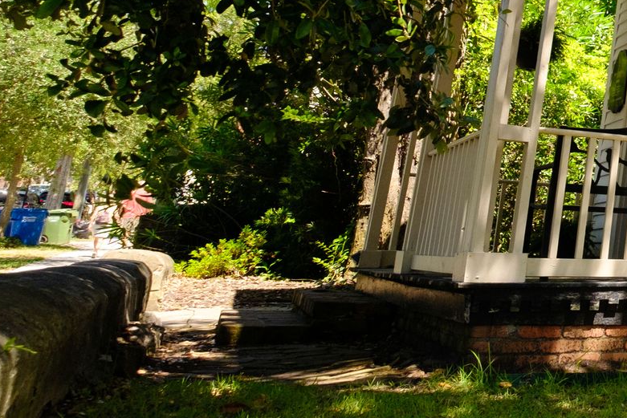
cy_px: 66
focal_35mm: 48
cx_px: 915
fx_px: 836
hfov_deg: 28.6
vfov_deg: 27.4
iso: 400
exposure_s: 1/1250
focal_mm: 10
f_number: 4
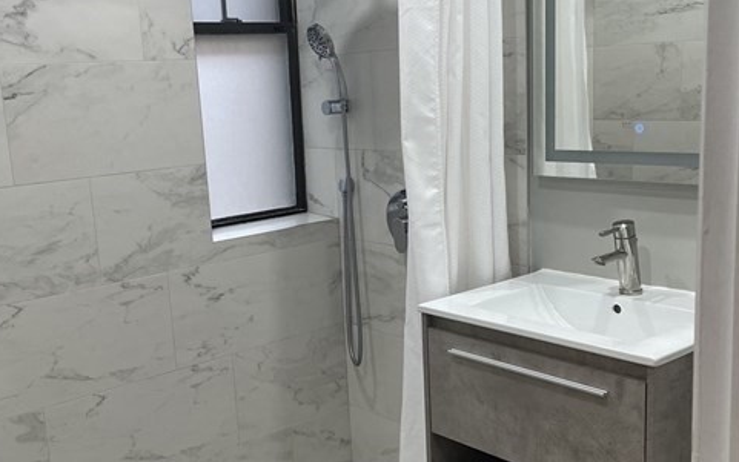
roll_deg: +3.4
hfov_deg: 45.2
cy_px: 266
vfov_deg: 29.2
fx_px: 886
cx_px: 347
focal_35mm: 44
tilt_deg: -10.8
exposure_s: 1/120
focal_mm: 4.2
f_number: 1.6
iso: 100
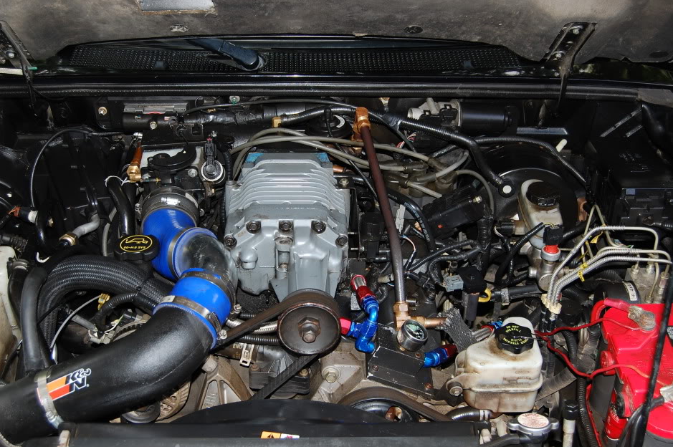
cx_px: 309
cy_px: 236
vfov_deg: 27.5
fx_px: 915
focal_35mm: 49
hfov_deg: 40.4
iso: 200
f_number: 5.6
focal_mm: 30
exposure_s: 1/125
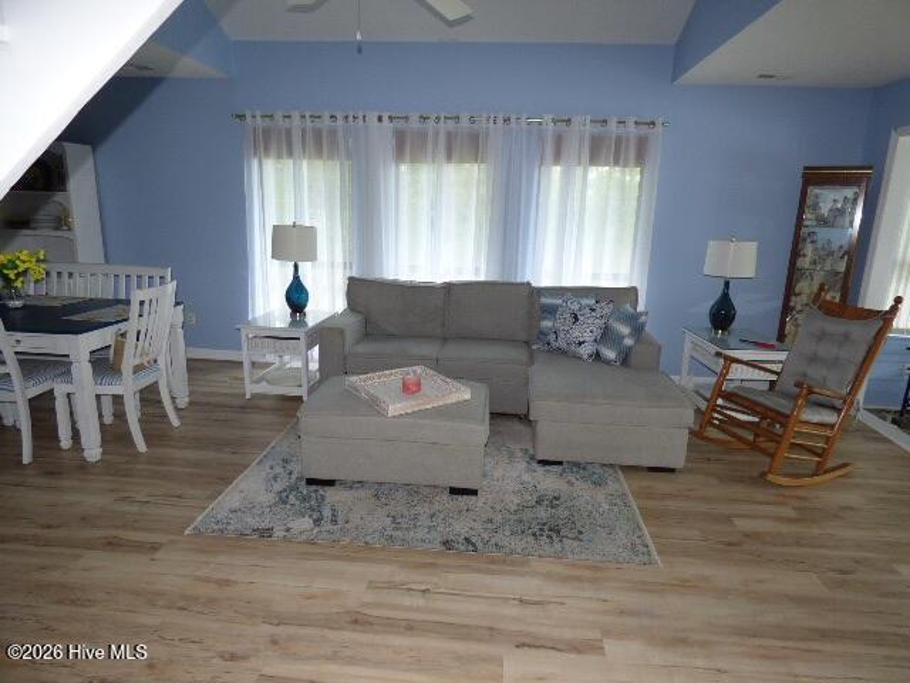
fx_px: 526
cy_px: 342
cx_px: 455
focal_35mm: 20
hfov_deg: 81.7
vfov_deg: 66.0
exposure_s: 1/60
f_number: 2.8
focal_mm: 3.58
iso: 160
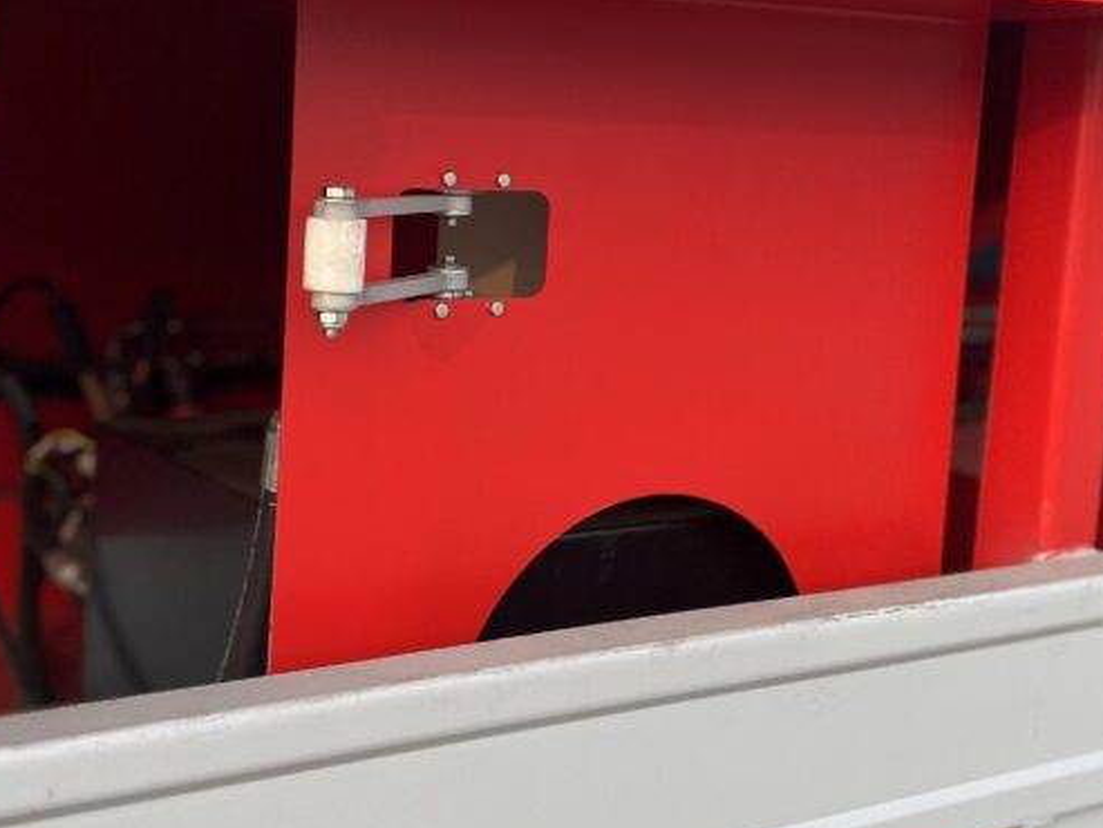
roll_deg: -3.2
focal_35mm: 54
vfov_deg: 26.8
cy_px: 246
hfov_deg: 35.5
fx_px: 1721
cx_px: 474
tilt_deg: -5.0
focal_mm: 5.7
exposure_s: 1/359
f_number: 1.5
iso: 50
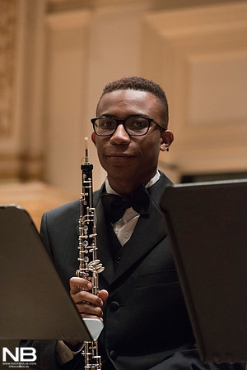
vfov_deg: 14.7
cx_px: 124
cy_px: 185
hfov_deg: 9.8
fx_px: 1441
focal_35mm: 140
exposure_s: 1/200
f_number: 6.3
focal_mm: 140
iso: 12800
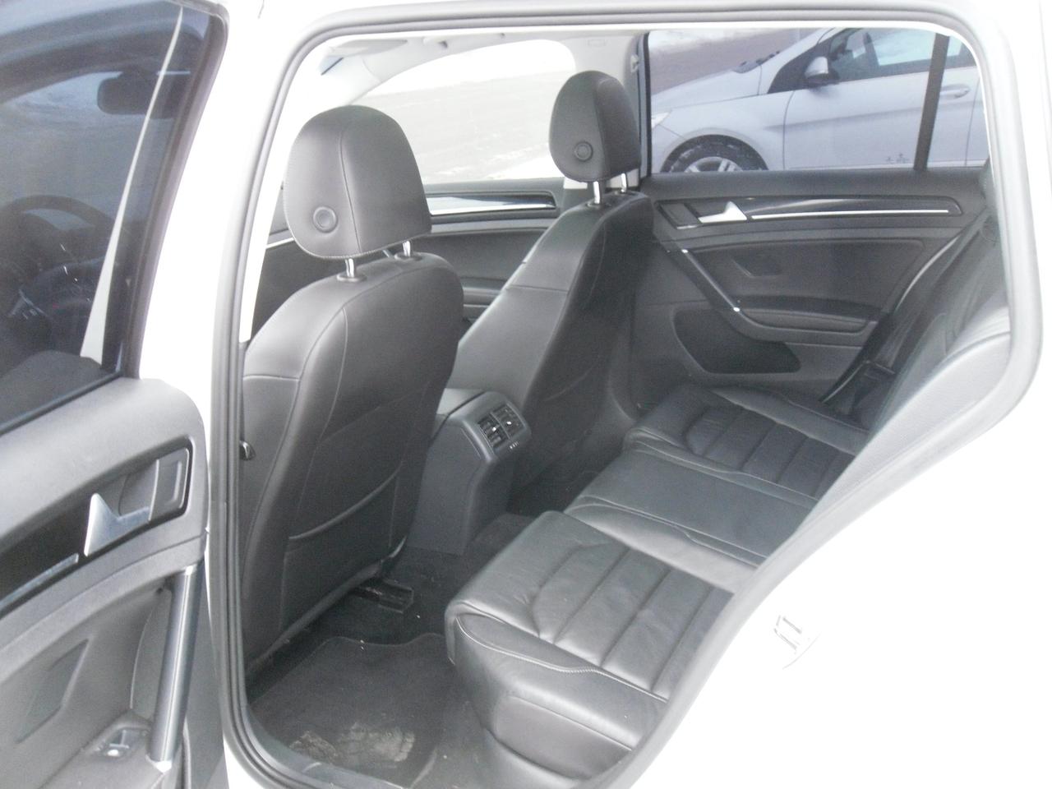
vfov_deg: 40.7
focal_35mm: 35
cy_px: 394
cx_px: 526
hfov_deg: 52.6
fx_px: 1064
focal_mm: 6.3
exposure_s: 1/9
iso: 400
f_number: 3.5
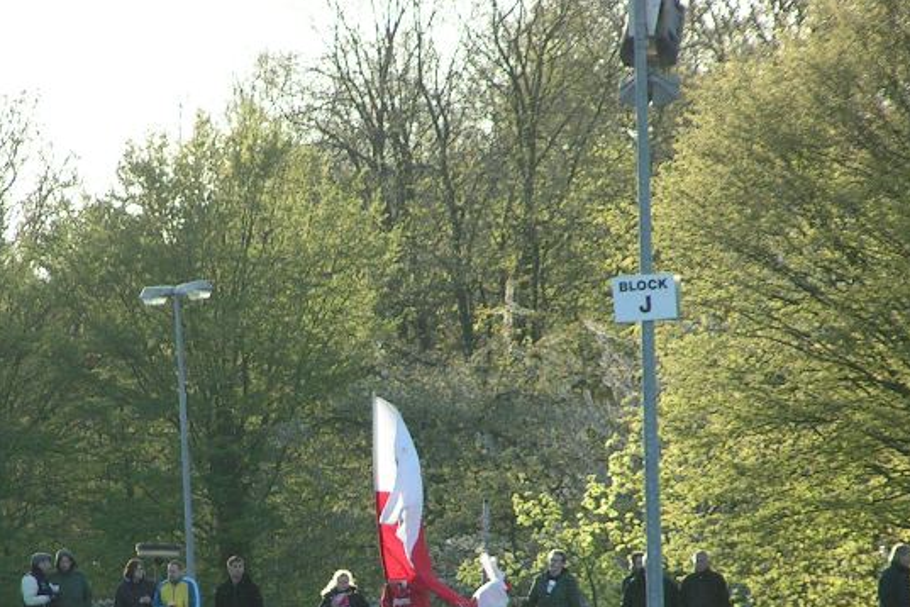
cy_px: 468
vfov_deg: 2.6
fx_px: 13320
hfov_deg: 3.9
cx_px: 295
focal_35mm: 527
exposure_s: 1/500
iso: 100
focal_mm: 52
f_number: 3.5
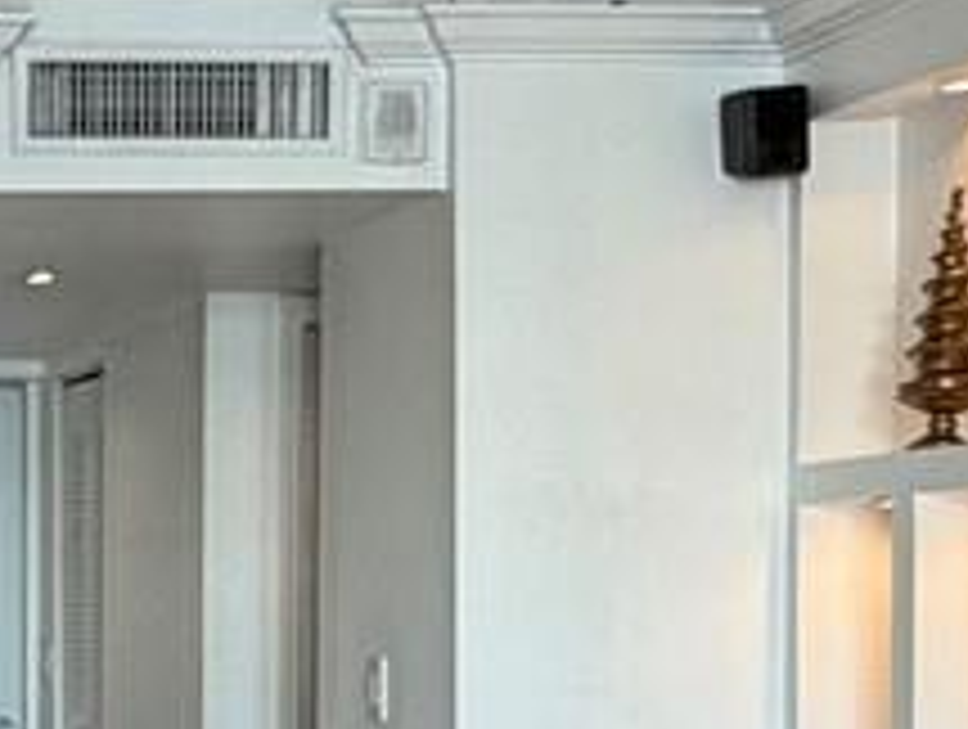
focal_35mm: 104
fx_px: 2913
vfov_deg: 14.1
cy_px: 662
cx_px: -369
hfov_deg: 17.4
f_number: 2.2
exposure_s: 1/120
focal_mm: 2.22
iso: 160
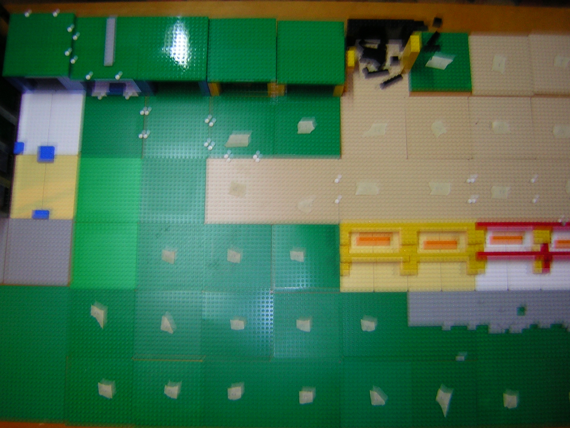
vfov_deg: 39.7
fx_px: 593
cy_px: 214
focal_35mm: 36
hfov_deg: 51.4
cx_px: 285
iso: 50
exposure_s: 1/6.2
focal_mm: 4.7
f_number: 2.6
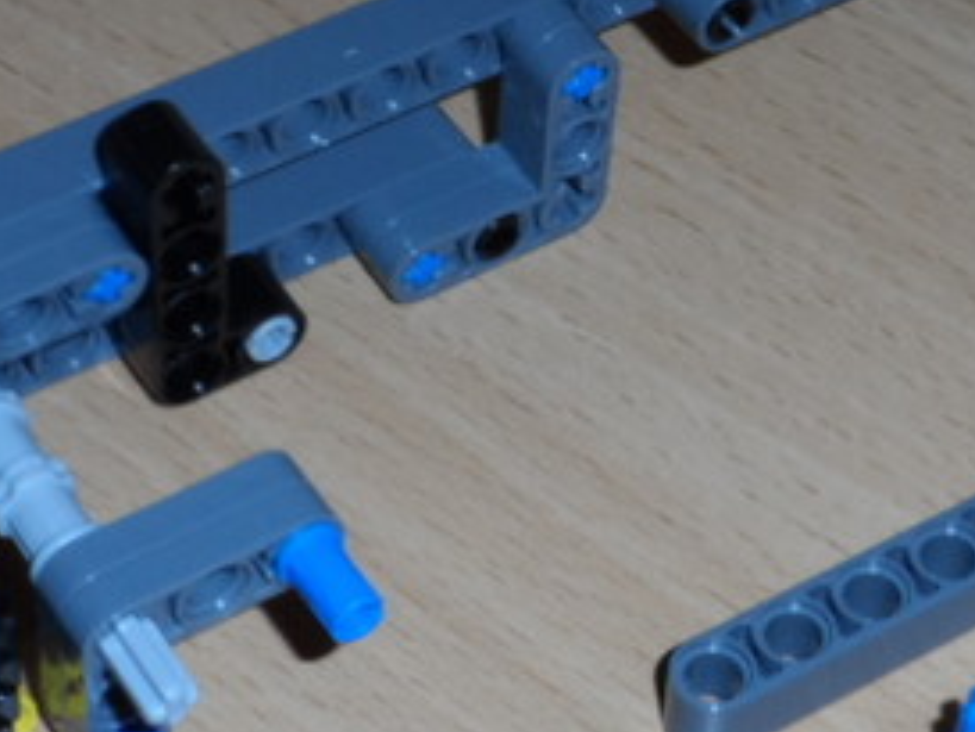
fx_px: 3804
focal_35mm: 135
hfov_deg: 14.6
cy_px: 166
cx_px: 546
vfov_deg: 11.0
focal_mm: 6.8
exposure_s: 1/15
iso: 100
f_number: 7.4
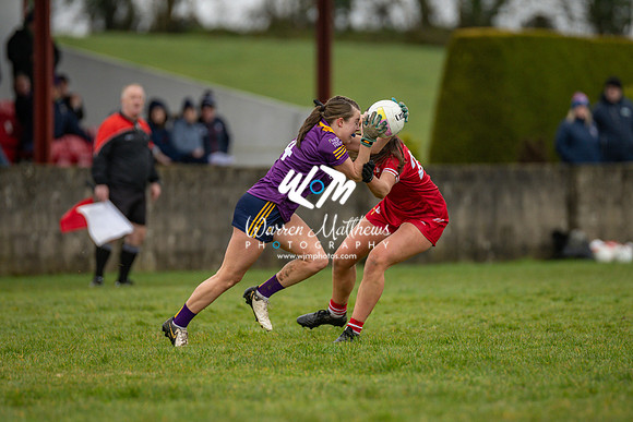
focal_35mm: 380
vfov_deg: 3.6
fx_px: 6687
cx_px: 318
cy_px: 238
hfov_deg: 5.4
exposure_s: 1/1000
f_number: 2.8
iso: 900
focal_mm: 300
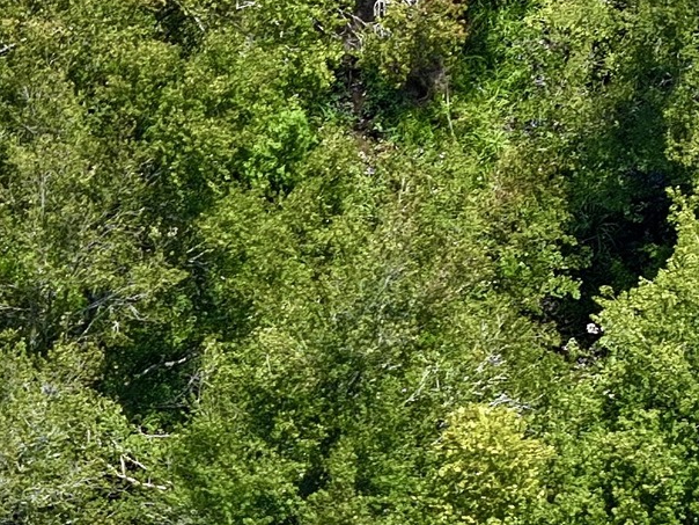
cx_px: -597
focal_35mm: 356
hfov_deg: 5.5
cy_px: 583
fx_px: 7189
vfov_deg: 4.2
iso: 100
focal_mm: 19.35
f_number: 2.8
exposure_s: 1/640
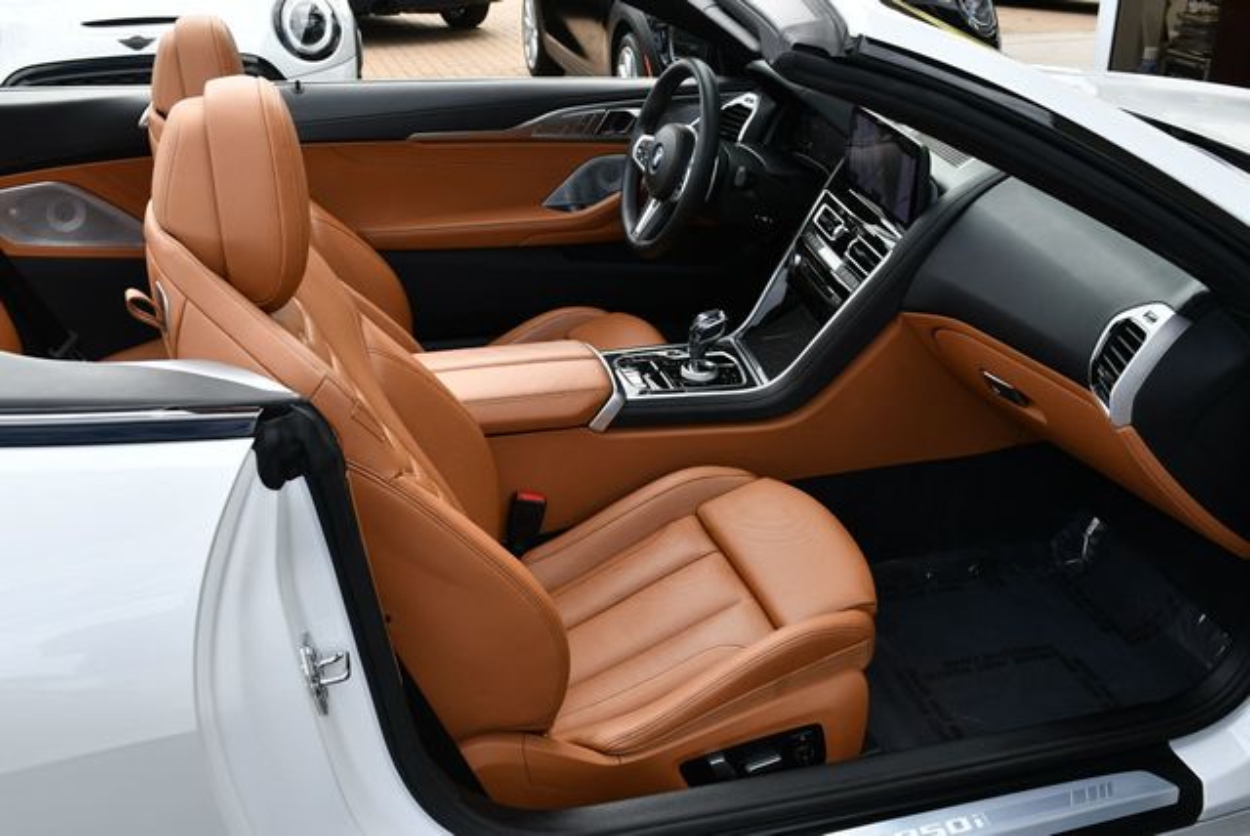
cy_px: 418
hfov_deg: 53.1
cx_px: 625
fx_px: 1251
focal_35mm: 36
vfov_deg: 36.9
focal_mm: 18
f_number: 5.6
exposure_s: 1/250
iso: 200
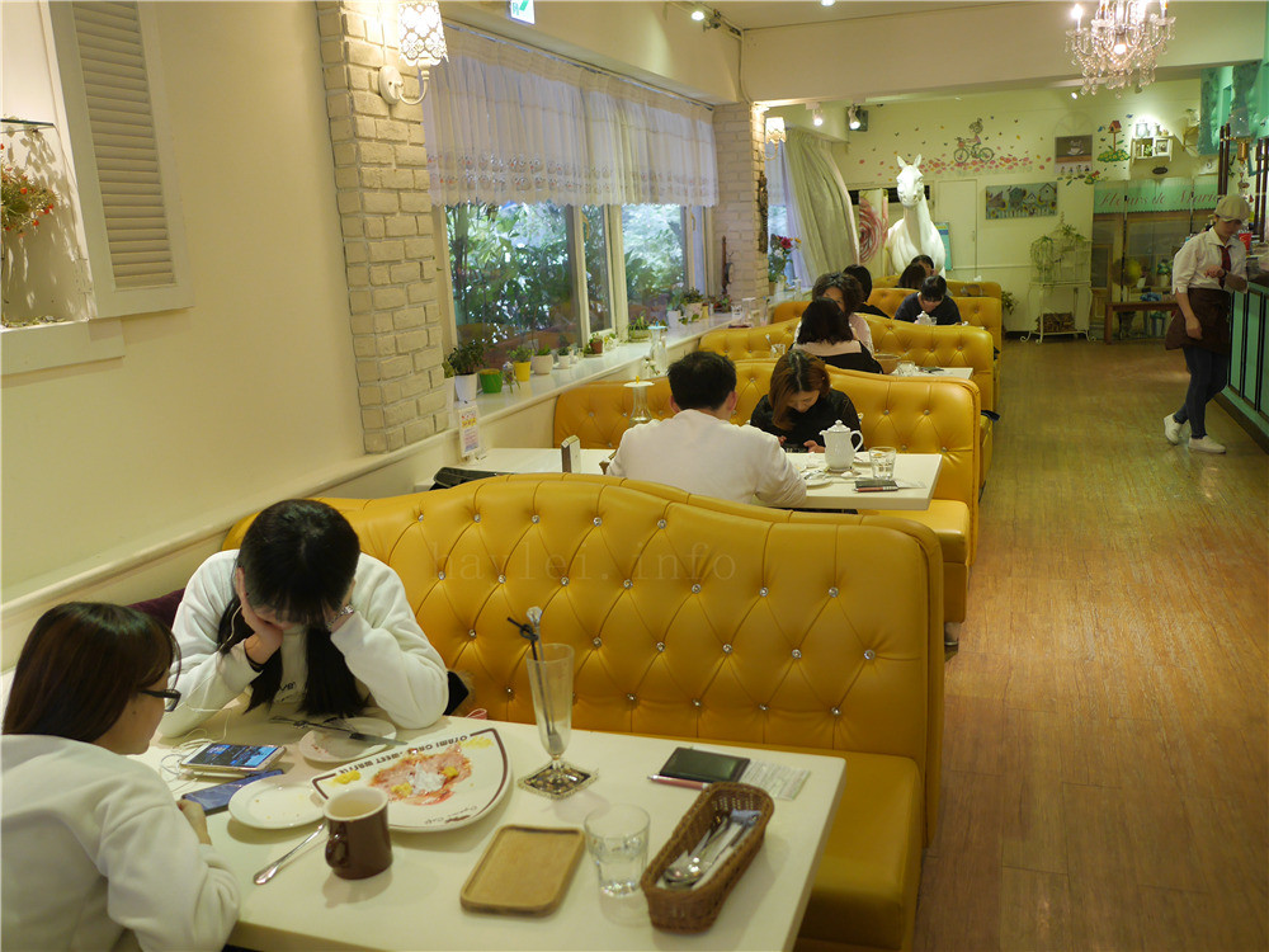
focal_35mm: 30
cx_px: 634
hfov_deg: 60.0
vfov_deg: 46.8
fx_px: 1100
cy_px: 476
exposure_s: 1/60
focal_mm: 15
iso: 500
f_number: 1.7
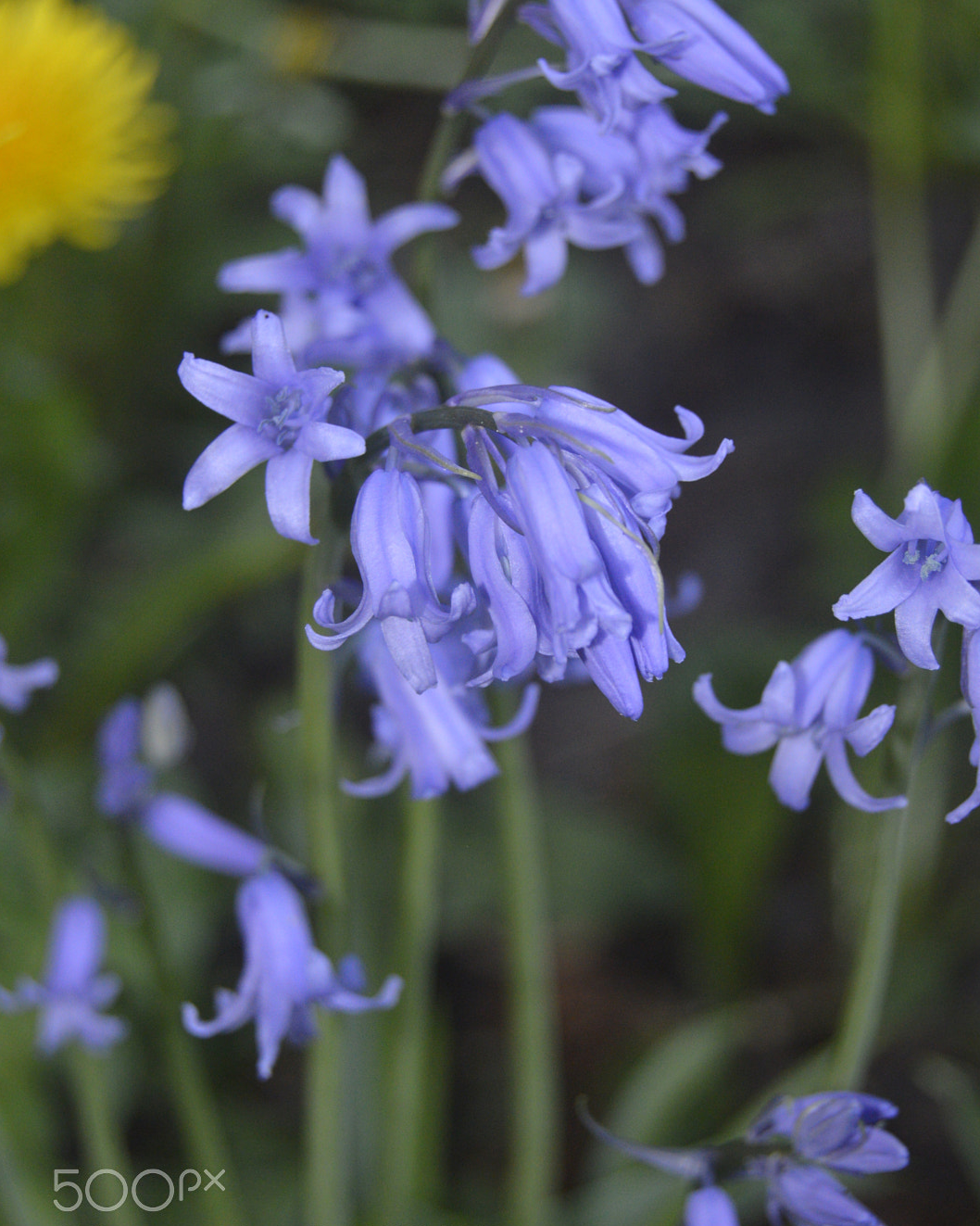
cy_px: 571
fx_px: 3393
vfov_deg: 20.5
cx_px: 488
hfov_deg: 16.4
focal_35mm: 94
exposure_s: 1/60
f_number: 5.6
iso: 1250
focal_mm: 55
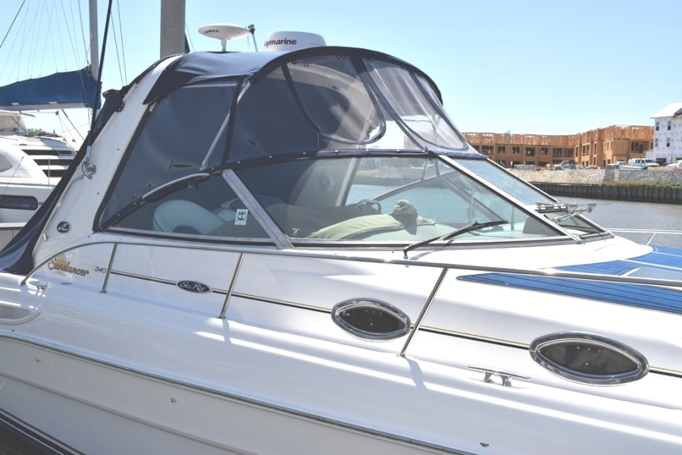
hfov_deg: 53.1
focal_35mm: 36
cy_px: 228
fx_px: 682
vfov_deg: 36.9
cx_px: 341
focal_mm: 24
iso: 100
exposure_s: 1/200
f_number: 14
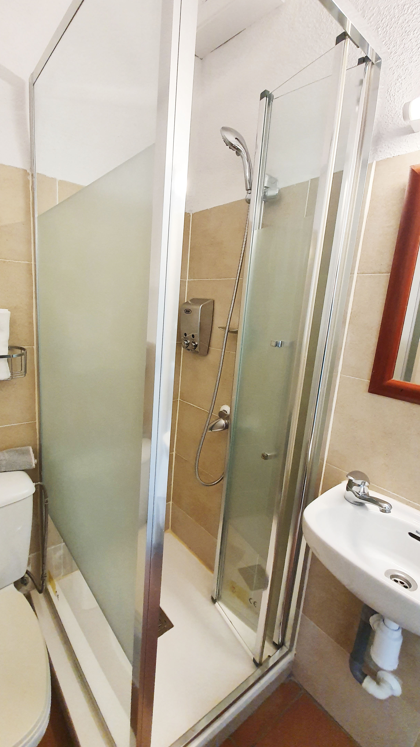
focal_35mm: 15
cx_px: 160
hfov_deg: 69.5
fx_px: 297
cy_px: 358
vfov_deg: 102.9
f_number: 2.2
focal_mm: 1.8
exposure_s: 1/50
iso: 400
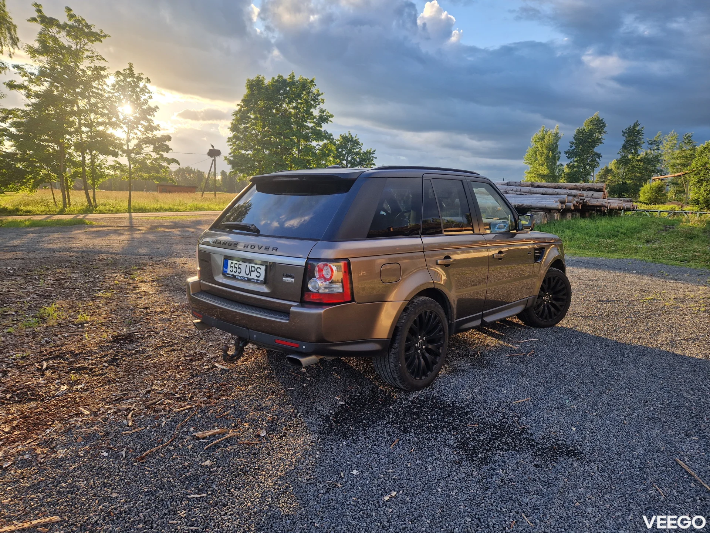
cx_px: 355
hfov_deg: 73.9
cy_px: 266
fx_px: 472
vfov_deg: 58.9
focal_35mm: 23
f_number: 1.8
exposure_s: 1/341
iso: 50
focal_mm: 5.4
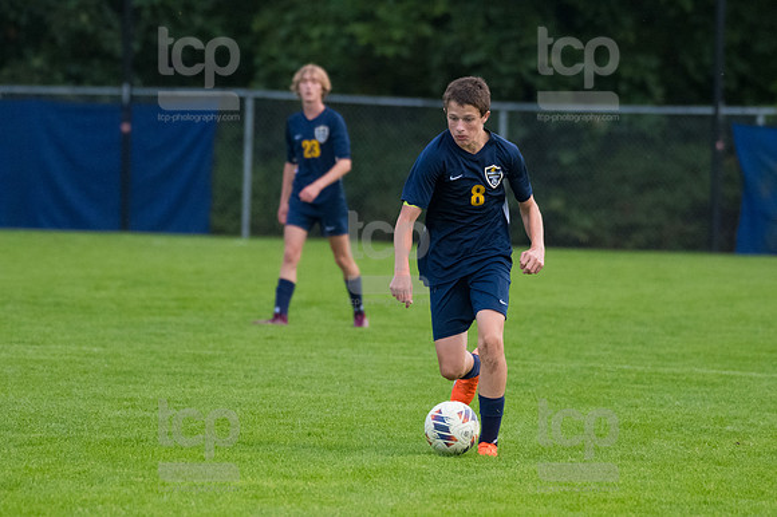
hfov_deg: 4.2
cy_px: 258
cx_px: 388
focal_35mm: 495
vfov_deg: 2.8
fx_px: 10677
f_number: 5.6
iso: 3200
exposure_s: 1/2000
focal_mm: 330
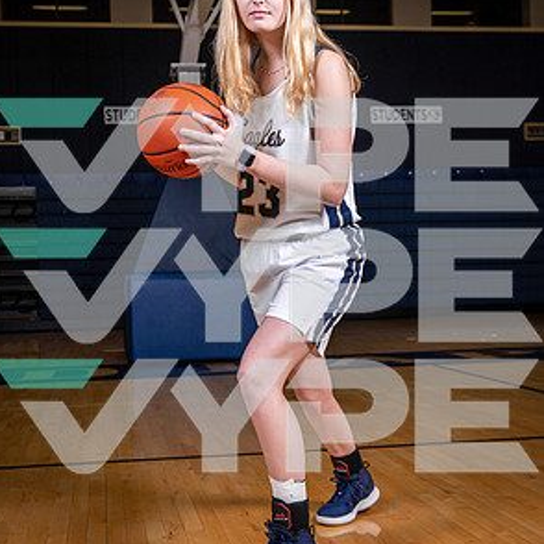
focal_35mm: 56
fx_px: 996
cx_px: 268
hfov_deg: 30.6
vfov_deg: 30.6
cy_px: 287
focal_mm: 43
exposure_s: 1/125
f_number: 5.6
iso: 100
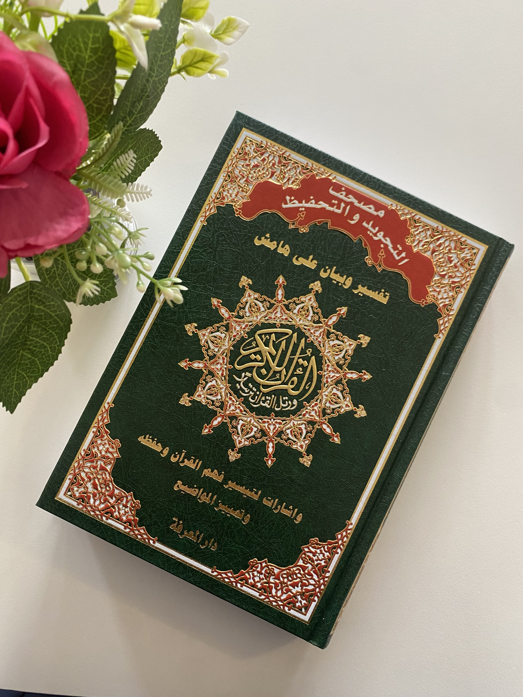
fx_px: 524
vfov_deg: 67.3
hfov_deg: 53.1
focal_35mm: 26
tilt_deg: -85.7
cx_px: 262
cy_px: 348
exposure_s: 1/81
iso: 125
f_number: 1.8
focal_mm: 4.25
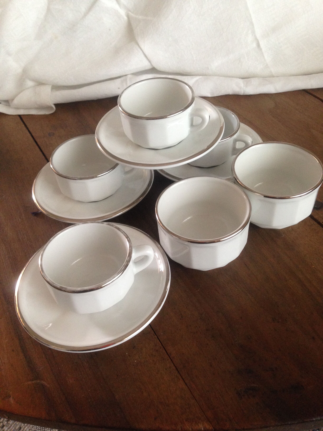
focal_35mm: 33
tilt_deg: -44.2
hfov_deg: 42.9
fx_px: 411
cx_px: 162
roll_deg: +6.9
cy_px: 216
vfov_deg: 55.4
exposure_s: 1/20
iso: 200
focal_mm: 4.12
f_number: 2.4
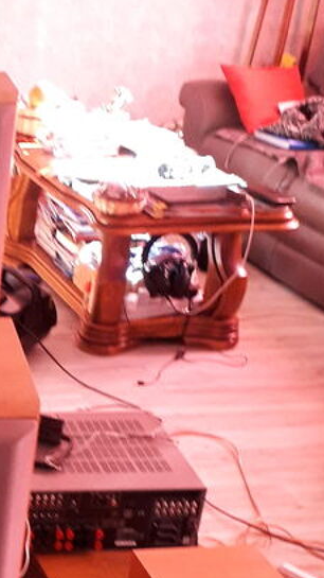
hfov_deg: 15.6
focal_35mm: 72
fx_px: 1101
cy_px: 466
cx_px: -136
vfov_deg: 28.7
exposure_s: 1/50
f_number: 1.9
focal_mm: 3.6
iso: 200
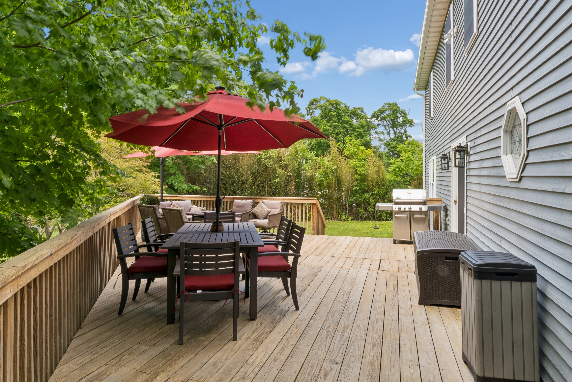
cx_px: 291
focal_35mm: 21
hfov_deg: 81.9
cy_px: 189
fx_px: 330
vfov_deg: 60.1
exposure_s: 1/10
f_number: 22
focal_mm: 16.6
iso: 100
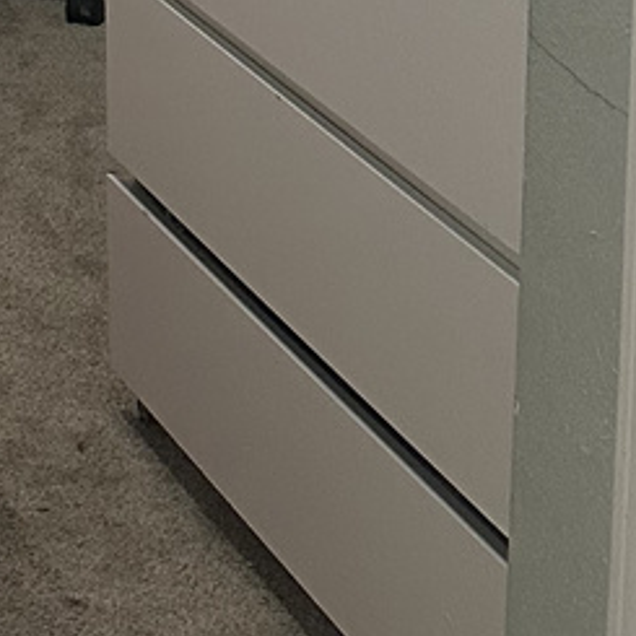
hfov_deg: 12.5
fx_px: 2765
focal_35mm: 133
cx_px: -309
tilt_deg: -7.7
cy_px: -545
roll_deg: -0.2
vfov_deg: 12.0
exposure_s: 1/60
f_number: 1.78
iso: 320
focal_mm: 6.86
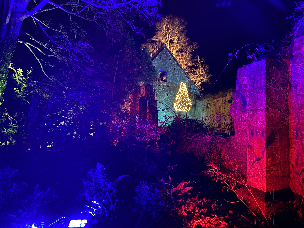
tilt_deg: +3.7
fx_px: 228
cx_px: 152
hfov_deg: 67.3
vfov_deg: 53.1
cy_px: 114
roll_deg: -2.0
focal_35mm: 26
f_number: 1.8
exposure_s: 1/8
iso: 500
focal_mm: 4.25
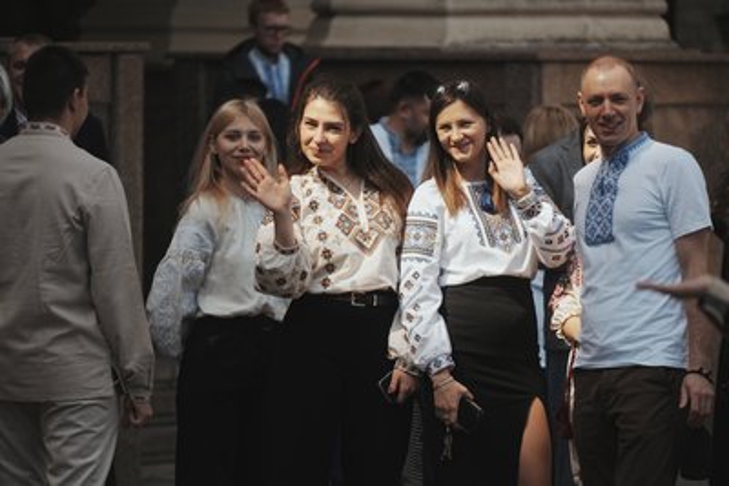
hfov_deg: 6.9
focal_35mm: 300
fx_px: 6077
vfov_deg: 4.6
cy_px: 243
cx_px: 364
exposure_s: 1/667
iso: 100
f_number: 5.6
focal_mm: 300
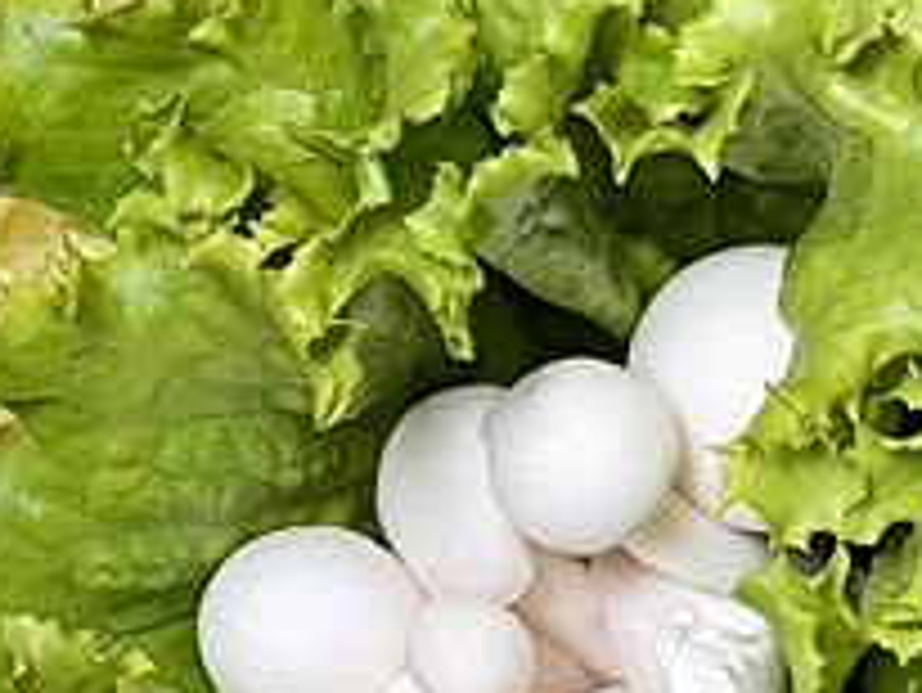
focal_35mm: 117
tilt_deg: -55.6
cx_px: 207
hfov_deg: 16.7
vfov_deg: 12.5
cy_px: 662
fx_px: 3118
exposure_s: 1/121
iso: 200
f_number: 1.78
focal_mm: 6.76
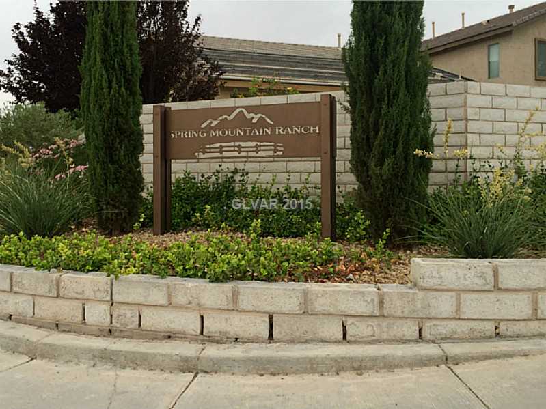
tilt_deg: +0.1
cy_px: 204
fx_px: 457
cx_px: 273
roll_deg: +0.4
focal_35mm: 29
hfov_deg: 61.7
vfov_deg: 48.2
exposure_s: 1/441
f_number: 2.2
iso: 32
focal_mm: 4.15
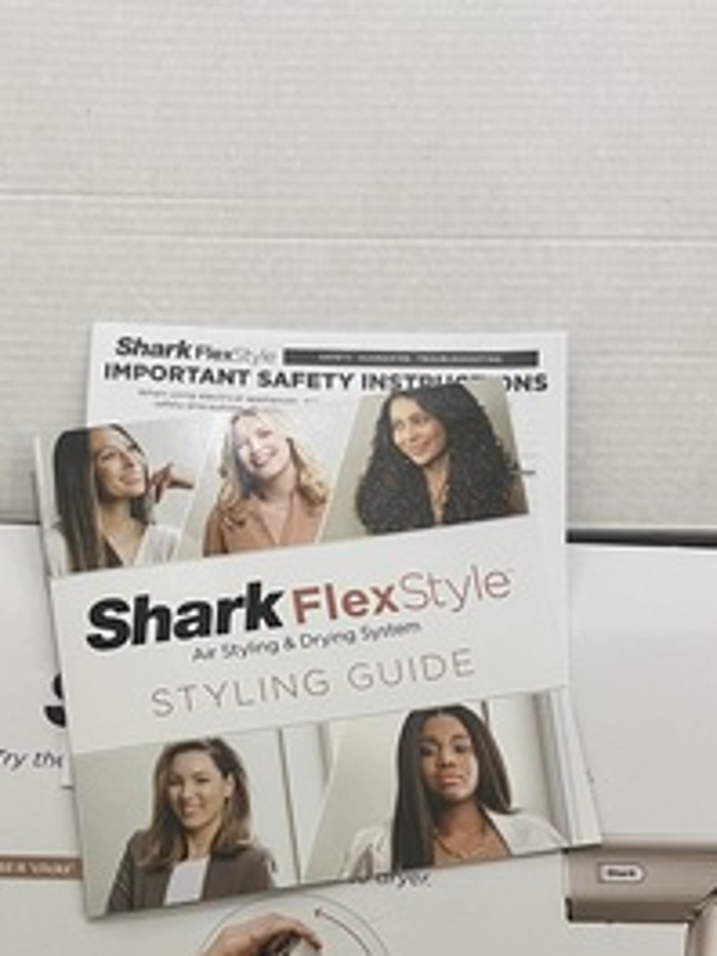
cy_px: 733
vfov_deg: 40.7
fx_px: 1243
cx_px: 284
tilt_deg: -77.8
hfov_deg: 32.1
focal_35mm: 45
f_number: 1.5
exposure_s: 1/60
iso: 200
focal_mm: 5.7
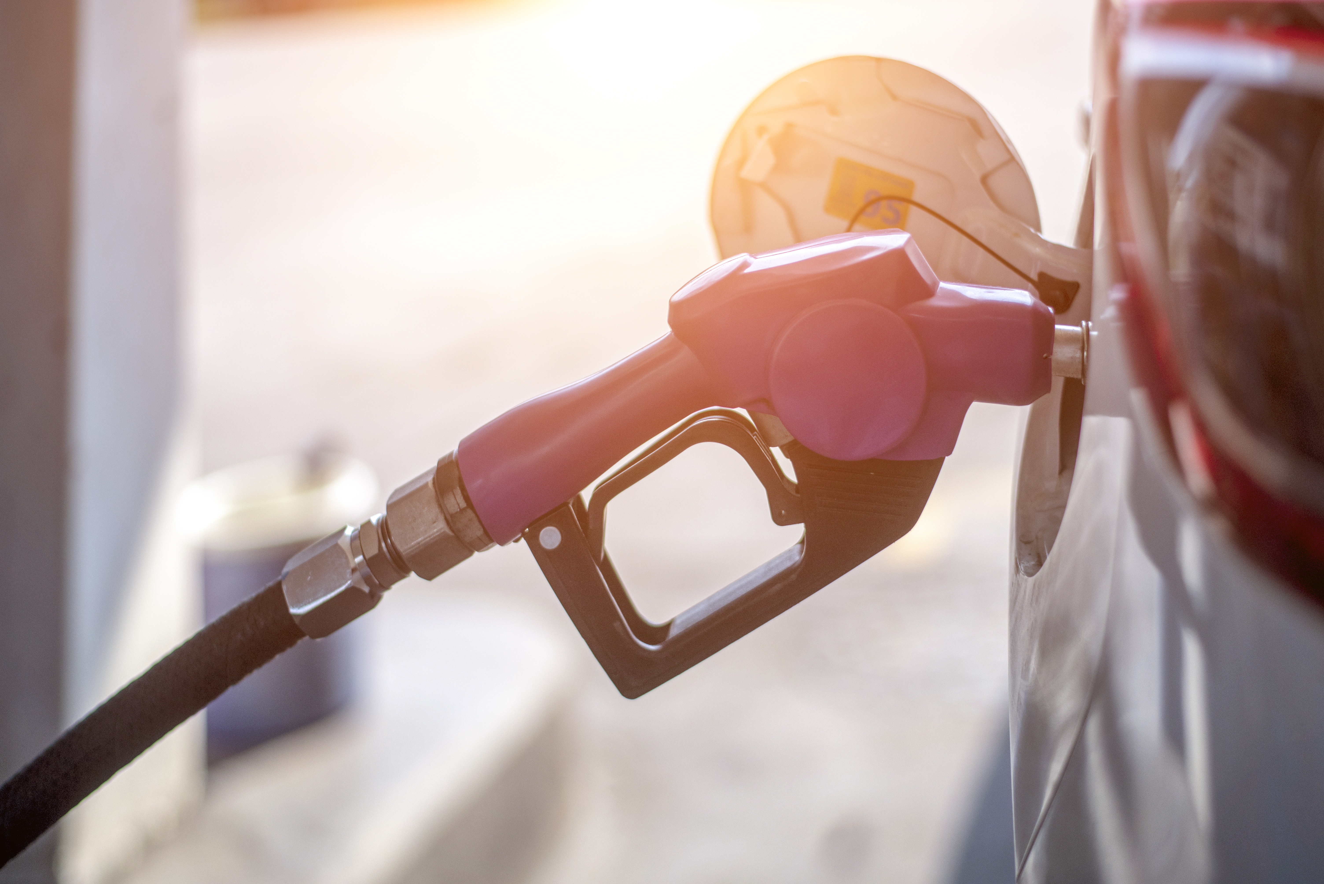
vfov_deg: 27.0
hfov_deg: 39.6
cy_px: 442
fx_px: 1839
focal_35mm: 50
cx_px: 662
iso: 400
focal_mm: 50
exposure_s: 1/4000
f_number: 1.8
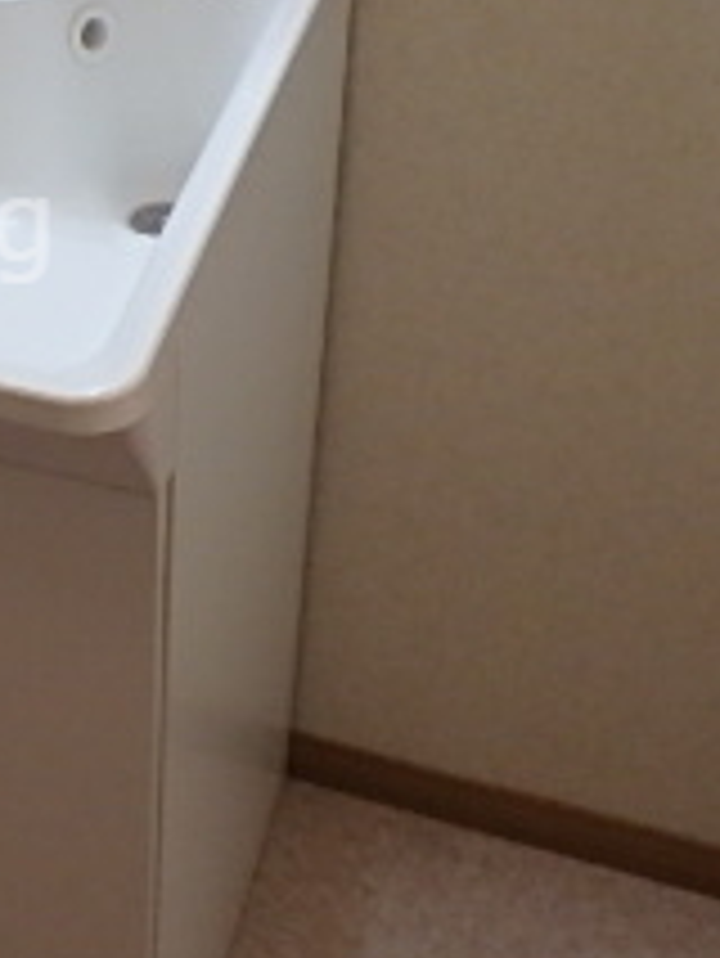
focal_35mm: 63
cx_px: -234
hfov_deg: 21.0
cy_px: 229
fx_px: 1745
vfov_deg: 30.2
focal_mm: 3.7
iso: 320
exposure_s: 1/30
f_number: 3.5
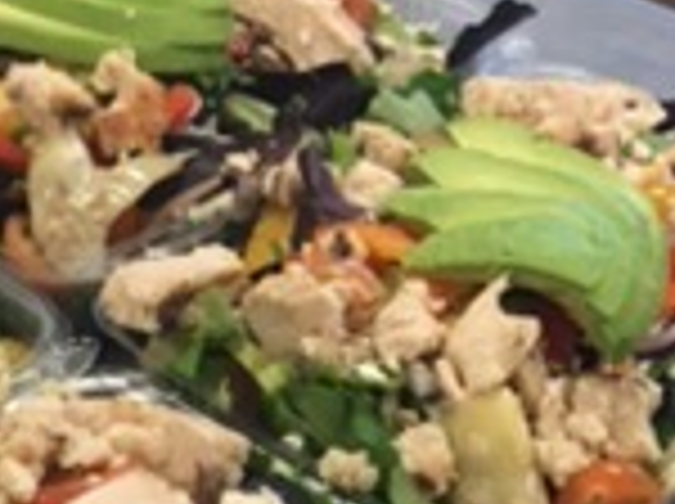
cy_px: 868
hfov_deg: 21.1
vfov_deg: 14.2
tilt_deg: -50.7
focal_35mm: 93
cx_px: 423
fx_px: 1811
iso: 50
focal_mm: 4.15
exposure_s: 1/30
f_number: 2.2
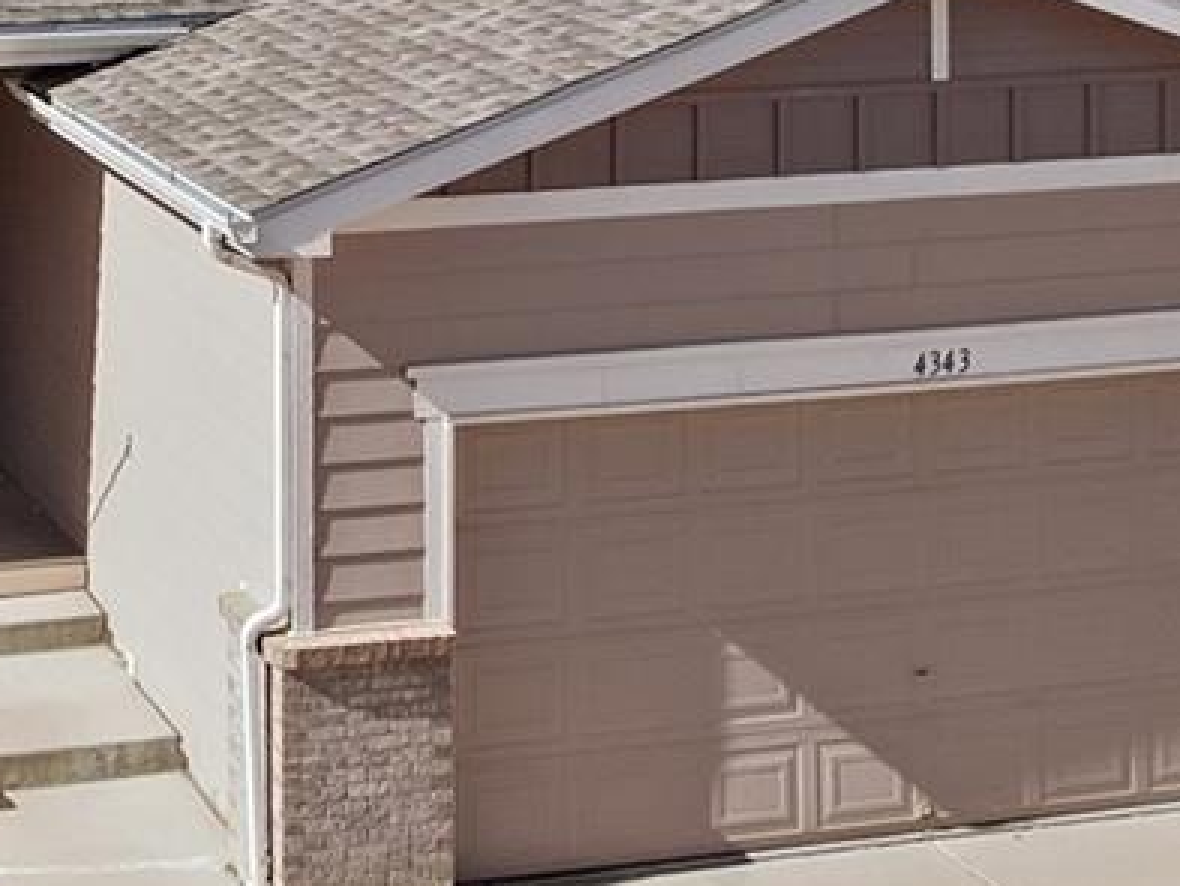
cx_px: -96
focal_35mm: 86
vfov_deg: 16.9
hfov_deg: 21.6
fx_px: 2932
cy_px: 74
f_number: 2.8
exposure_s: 1/160
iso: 100
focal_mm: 8.4
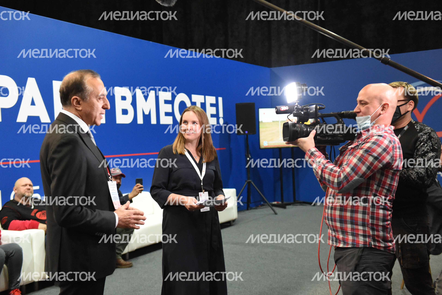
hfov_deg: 41.1
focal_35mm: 48
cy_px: 148
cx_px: 221
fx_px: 589
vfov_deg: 28.0
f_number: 4
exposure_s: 1/1000
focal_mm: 48
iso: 12800
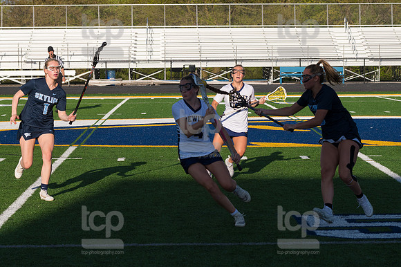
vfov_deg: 10.1
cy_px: 134
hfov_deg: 15.2
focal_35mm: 135
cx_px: 200
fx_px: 1503
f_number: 5.6
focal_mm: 90
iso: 250
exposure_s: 1/1600
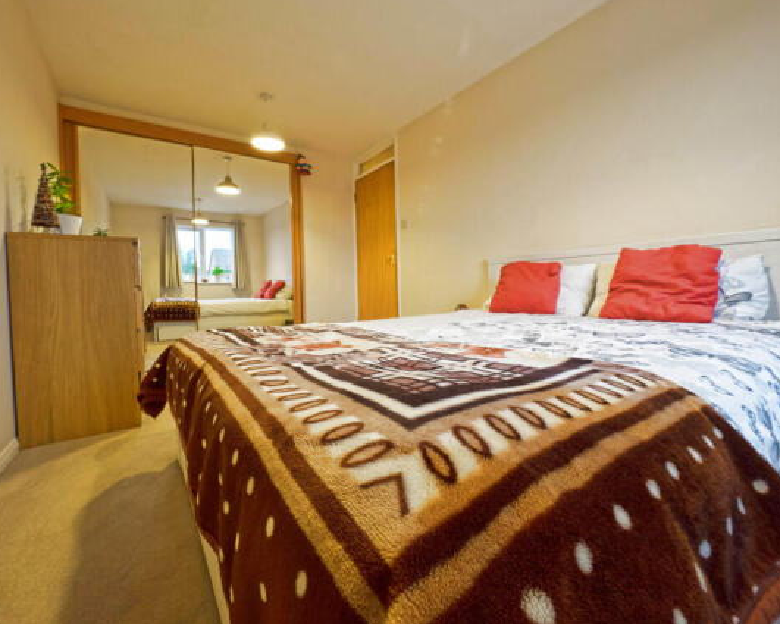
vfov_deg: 84.0
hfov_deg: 96.8
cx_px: 394
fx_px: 346
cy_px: 306
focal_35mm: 15
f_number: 6.3
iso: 200
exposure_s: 1/4
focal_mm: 7
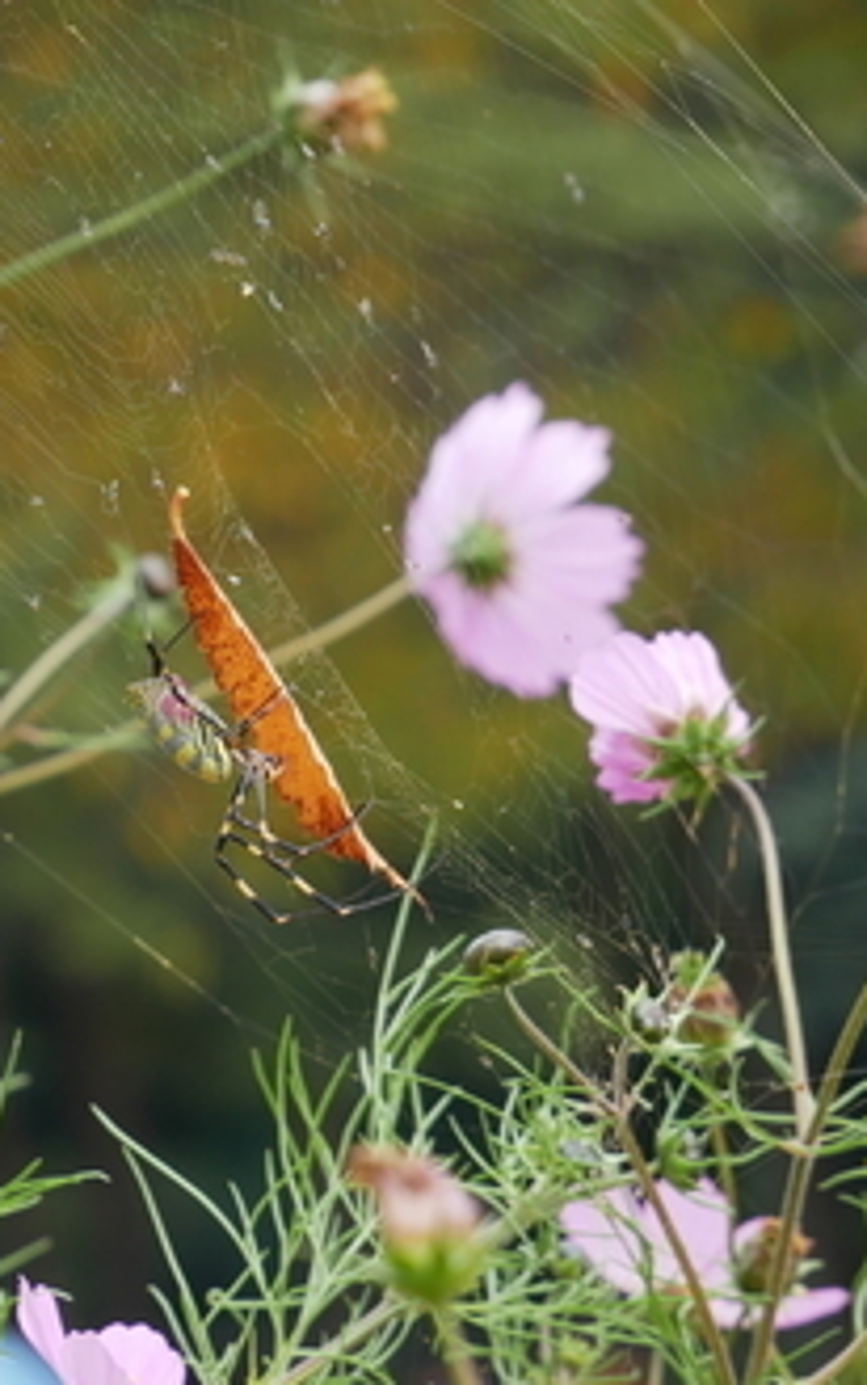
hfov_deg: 5.7
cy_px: 869
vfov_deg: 9.0
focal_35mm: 232
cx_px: 173
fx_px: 8759
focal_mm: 60
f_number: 5.6
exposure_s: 1/160
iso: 200
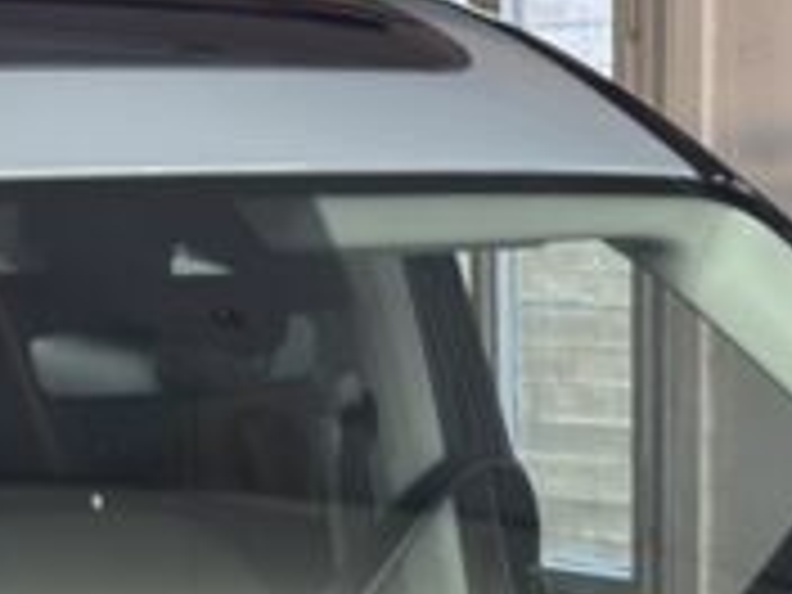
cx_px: 306
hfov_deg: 9.7
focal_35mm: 204
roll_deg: +1.4
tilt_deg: -14.9
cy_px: 1390
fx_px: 4667
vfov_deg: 6.9
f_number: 1.78
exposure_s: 1/100
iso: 125
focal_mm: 6.76
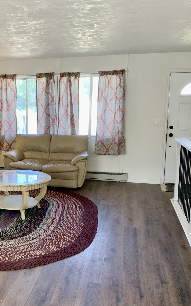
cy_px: 156
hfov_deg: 29.1
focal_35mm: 42
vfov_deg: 47.2
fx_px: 350
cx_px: 14
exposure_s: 1/60
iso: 64
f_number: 1.8
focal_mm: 3
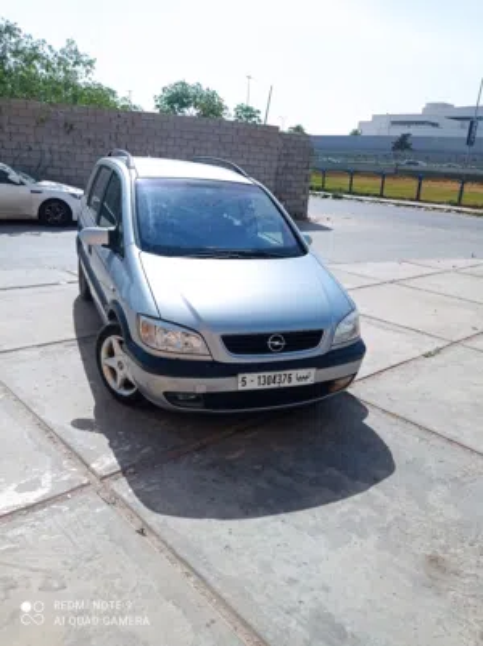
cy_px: 323
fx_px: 522
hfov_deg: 49.7
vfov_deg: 63.5
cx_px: 242
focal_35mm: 28
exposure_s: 1/5025
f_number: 1.79
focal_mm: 4.74
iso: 105
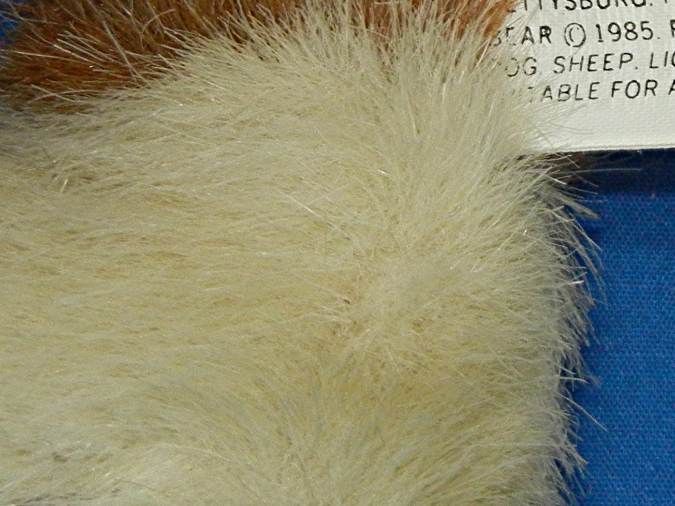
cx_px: 696
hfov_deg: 10.8
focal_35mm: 181
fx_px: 3529
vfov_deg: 8.1
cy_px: -122
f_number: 4
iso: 261
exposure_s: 1/30
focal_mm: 10.6
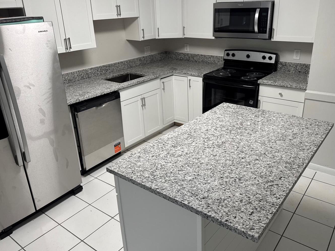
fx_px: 281
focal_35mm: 29
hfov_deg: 61.6
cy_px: 119
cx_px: 177
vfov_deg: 48.2
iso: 200
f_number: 1.78
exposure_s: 1/111
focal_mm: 6.76
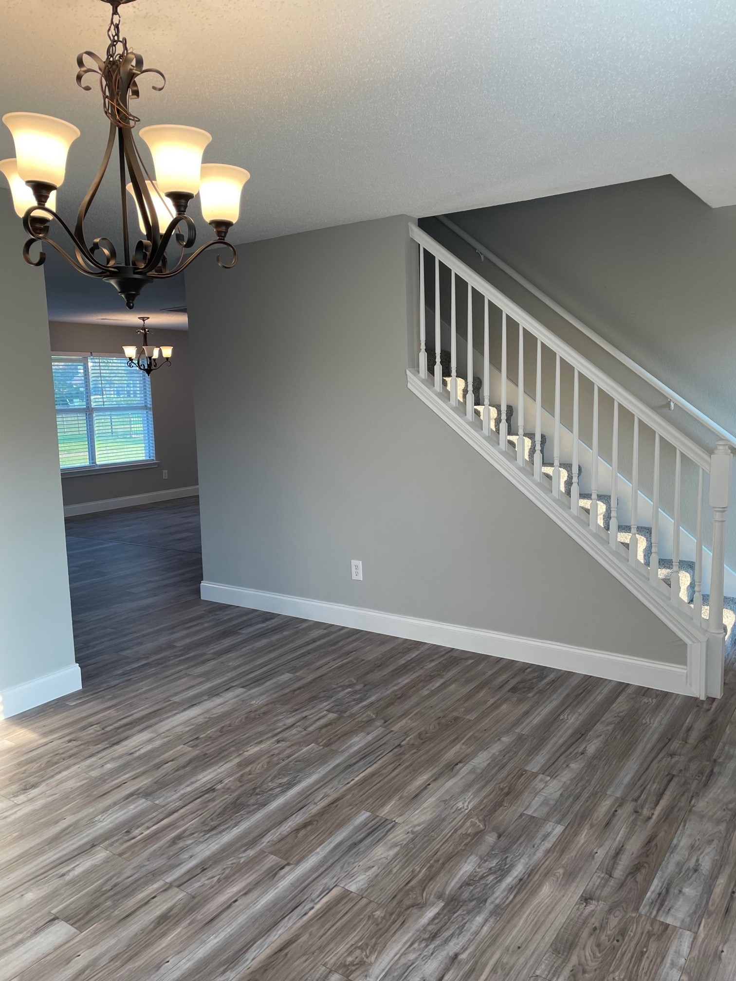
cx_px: 368
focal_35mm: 26
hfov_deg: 53.1
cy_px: 490
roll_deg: +1.8
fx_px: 737
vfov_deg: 67.3
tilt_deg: -7.4
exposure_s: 1/120
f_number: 1.6
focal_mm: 4.2
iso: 50
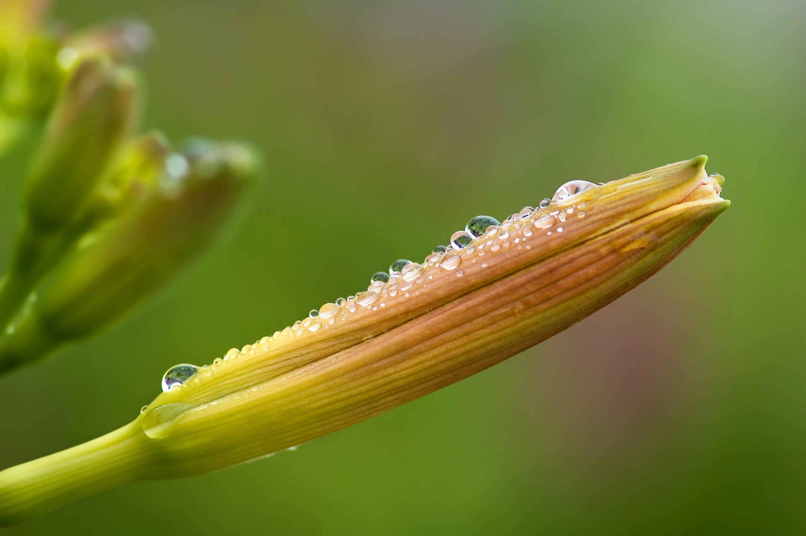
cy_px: 268
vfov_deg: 8.7
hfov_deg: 13.1
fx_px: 3523
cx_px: 403
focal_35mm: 158
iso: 200
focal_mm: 105
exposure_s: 1/320
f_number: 5
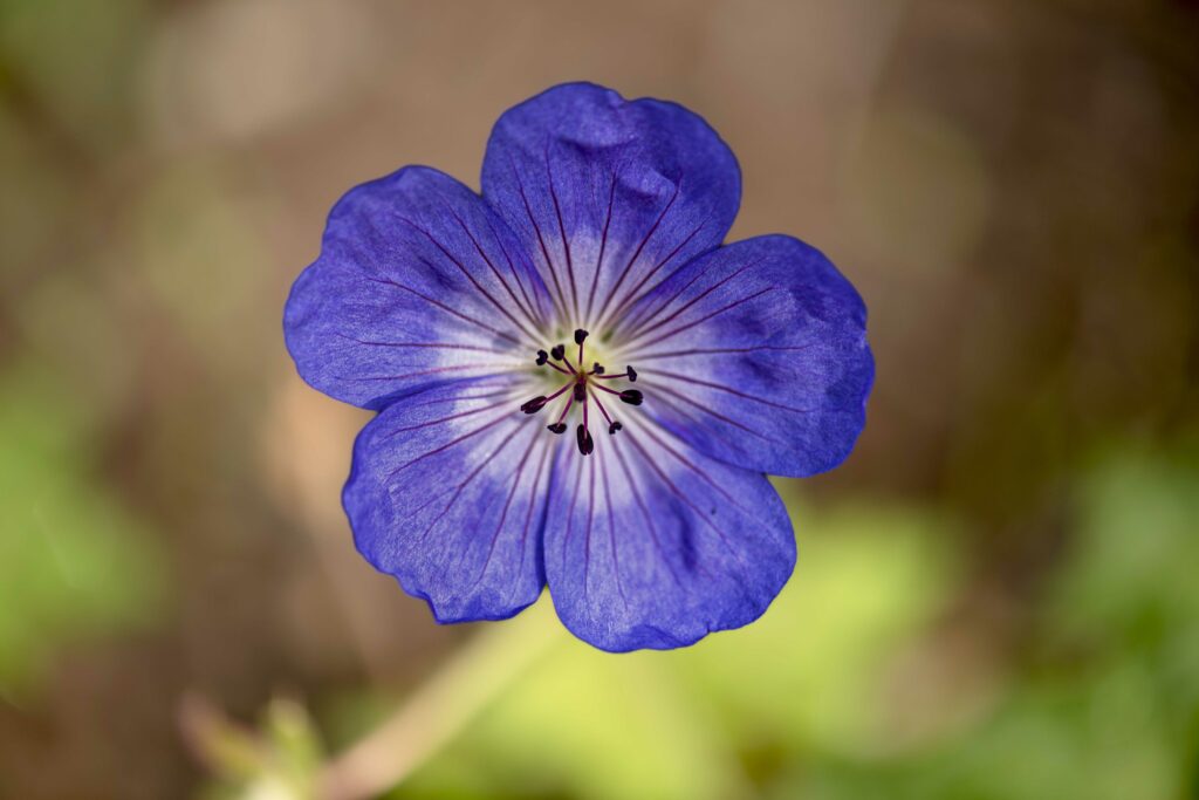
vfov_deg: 13.0
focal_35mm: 105
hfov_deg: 19.5
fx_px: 3497
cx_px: 600
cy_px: 400
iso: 64
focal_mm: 105
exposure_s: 1/200
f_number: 3.2
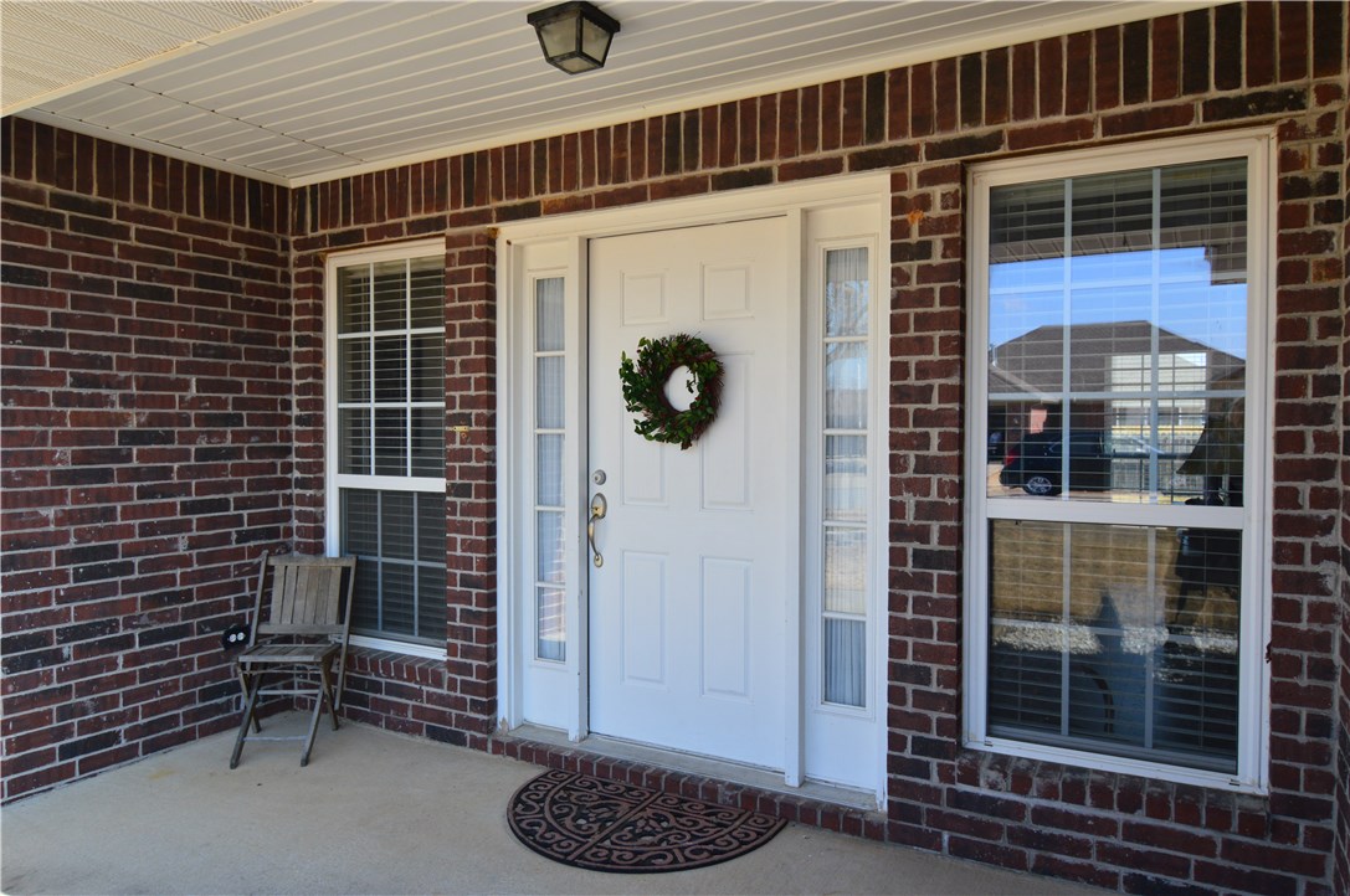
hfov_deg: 73.8
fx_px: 899
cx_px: 675
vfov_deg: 53.0
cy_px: 448
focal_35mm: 24
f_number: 10
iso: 400
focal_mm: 16
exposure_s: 1/200
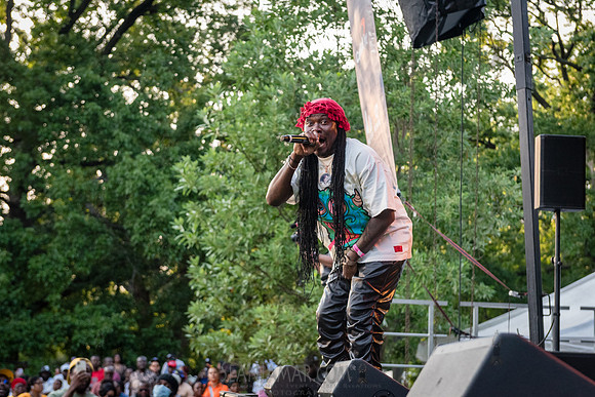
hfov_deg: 28.0
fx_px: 1195
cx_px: 302
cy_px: 180
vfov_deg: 18.9
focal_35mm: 72
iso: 2000
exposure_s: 1/640
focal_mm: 66
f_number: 4.5
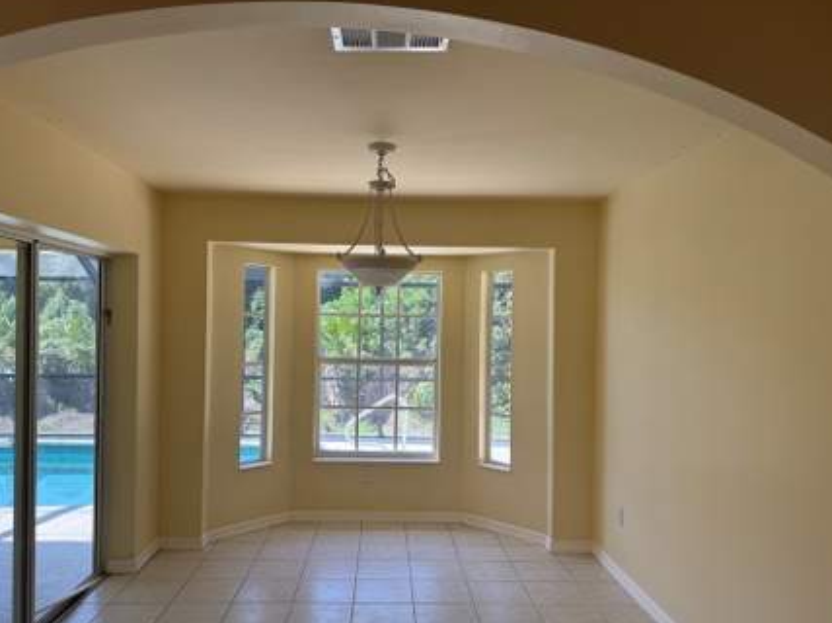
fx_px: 649
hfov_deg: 65.3
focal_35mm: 27
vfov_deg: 51.3
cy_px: 325
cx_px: 390
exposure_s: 1/421
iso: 100
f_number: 1.78
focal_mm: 6.76
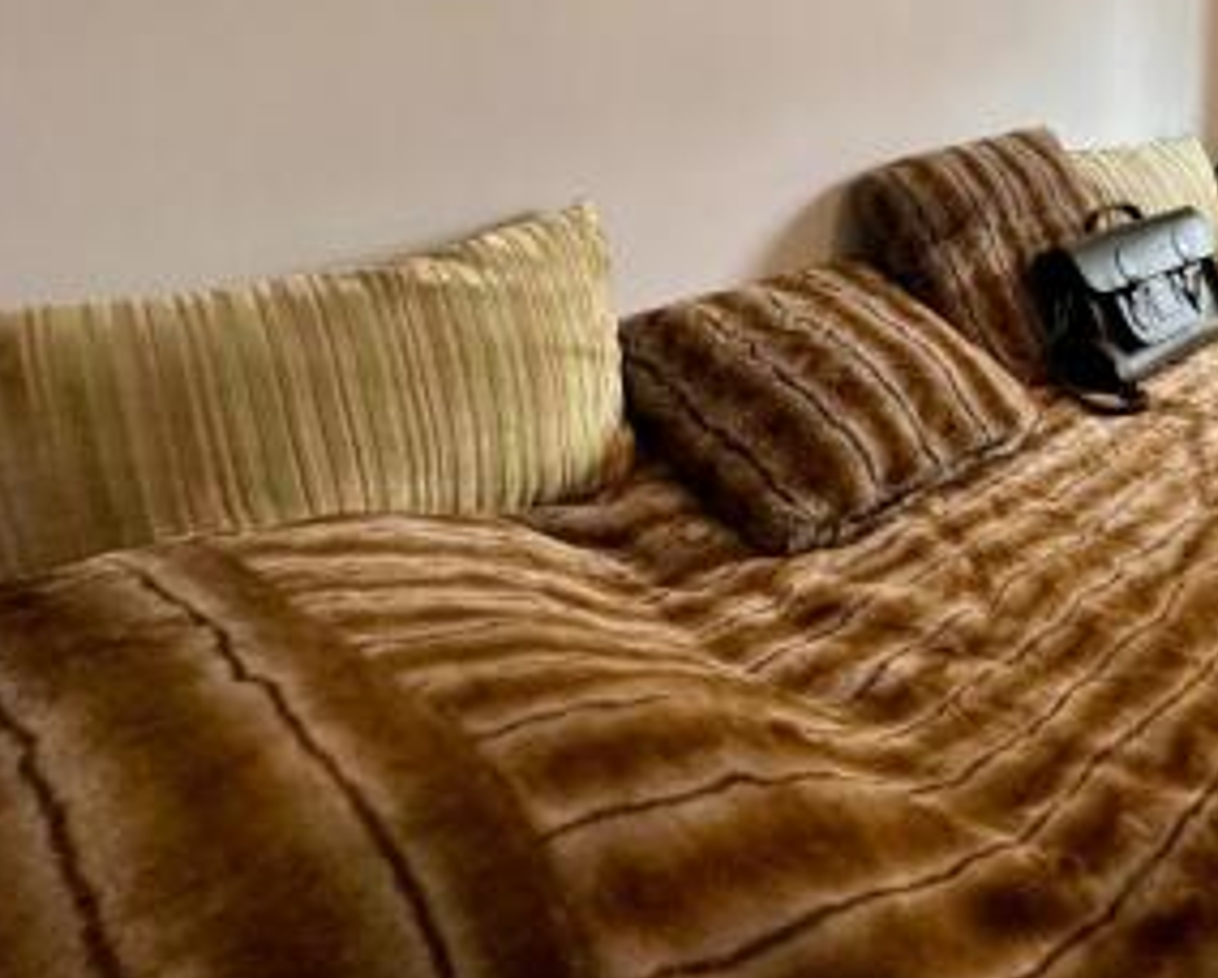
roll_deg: -2.0
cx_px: 1130
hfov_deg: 53.2
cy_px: 114
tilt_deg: -3.9
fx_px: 1011
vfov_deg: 46.9
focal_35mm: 28
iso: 200
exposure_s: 1/100
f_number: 2.2
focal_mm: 2.22
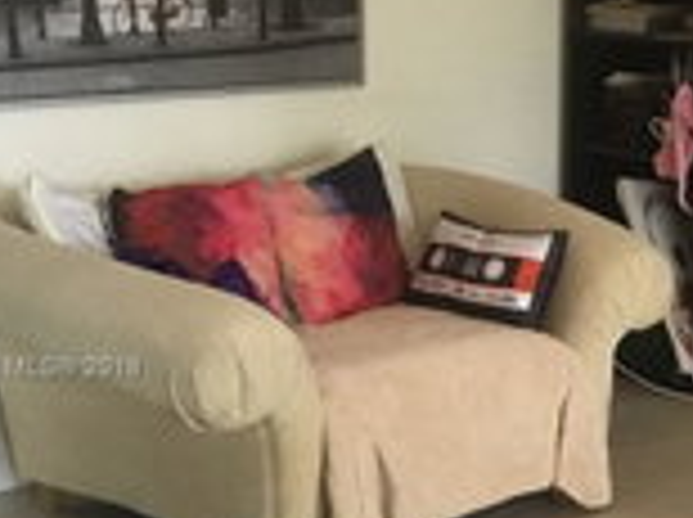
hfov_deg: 21.8
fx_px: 1719
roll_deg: -2.7
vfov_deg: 17.1
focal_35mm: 86
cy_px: 369
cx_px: 718
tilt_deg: -14.3
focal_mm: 3.3
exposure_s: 1/30
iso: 125
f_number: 2.4
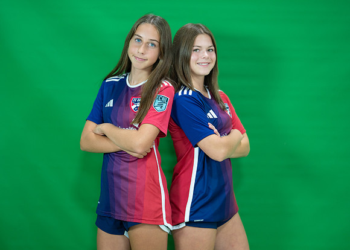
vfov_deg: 22.3
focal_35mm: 64
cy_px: 117
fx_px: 634
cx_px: 171
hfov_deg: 30.8
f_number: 1.2
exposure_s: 1/500
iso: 400
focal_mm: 50
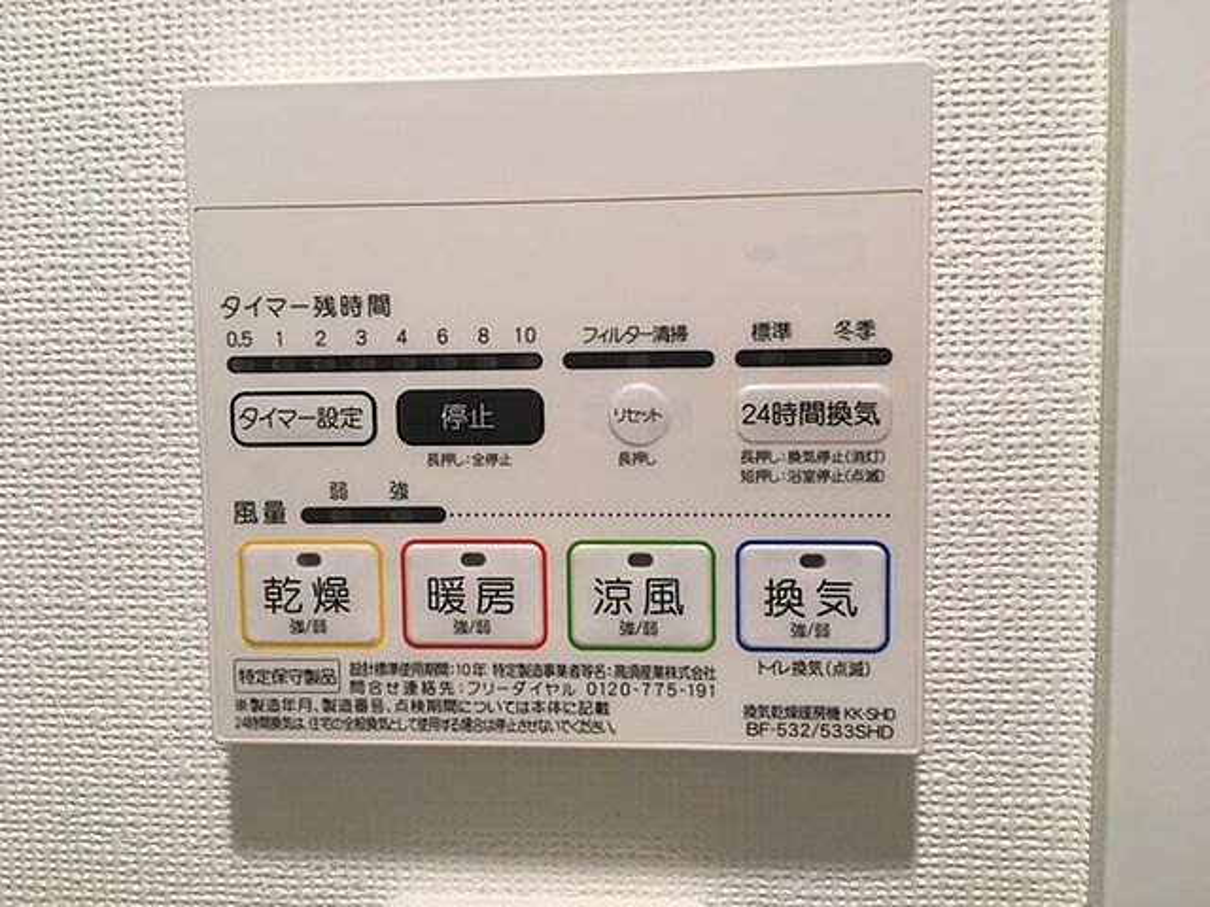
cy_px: 454
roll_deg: +0.3
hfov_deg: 61.7
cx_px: 605
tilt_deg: -4.4
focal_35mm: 29
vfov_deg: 48.2
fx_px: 1014
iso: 50
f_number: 2.2
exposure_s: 1/30
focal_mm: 4.15
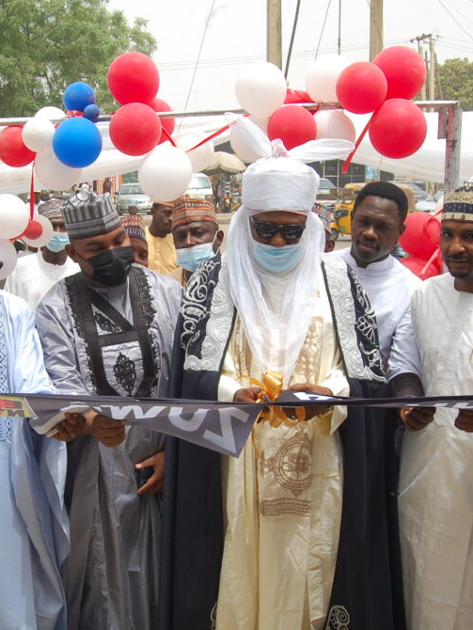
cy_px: 315
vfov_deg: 42.9
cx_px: 168
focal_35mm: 44
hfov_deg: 32.7
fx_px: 801
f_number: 11
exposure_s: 1/125
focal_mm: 20
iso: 200
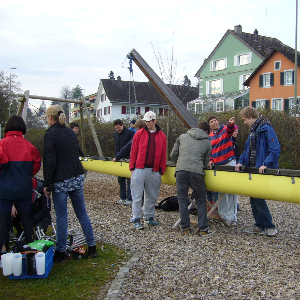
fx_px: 412
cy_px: 150
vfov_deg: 40.0
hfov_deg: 39.7
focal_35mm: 42
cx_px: 190
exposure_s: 1/250
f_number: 2.8
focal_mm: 5.8
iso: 80
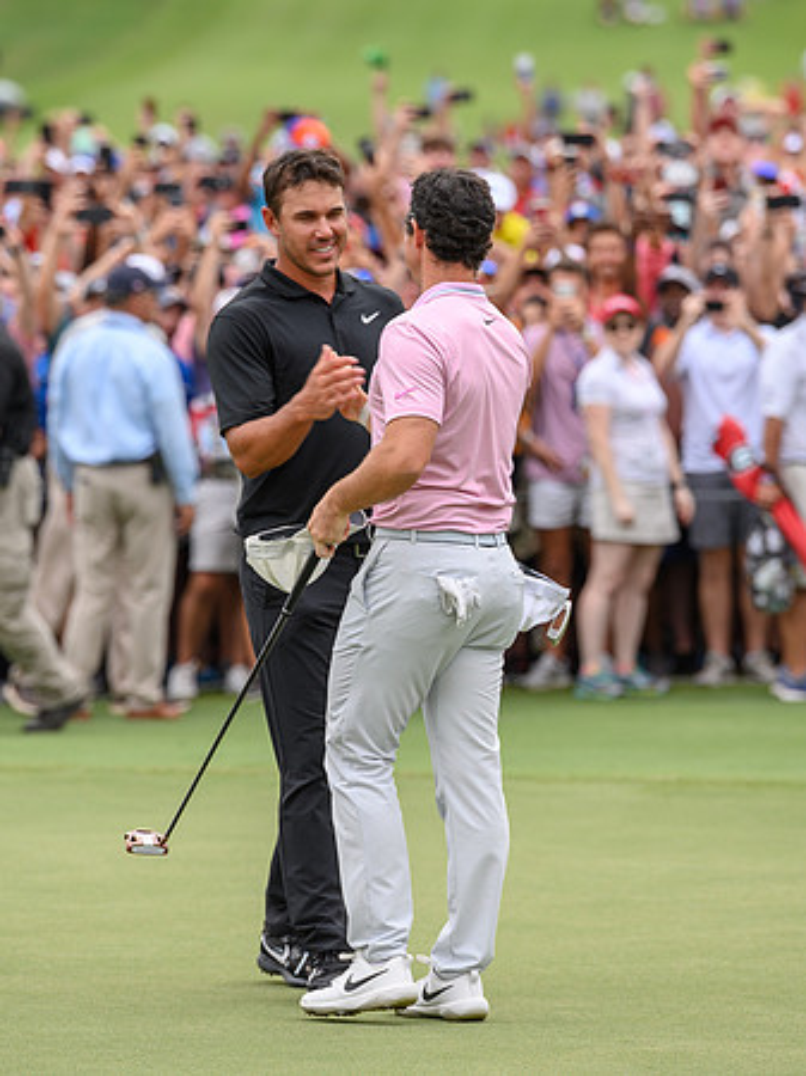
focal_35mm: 330
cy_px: 446
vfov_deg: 6.0
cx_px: 347
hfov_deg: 4.5
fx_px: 10242
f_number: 4
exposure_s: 1/400
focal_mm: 195
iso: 160
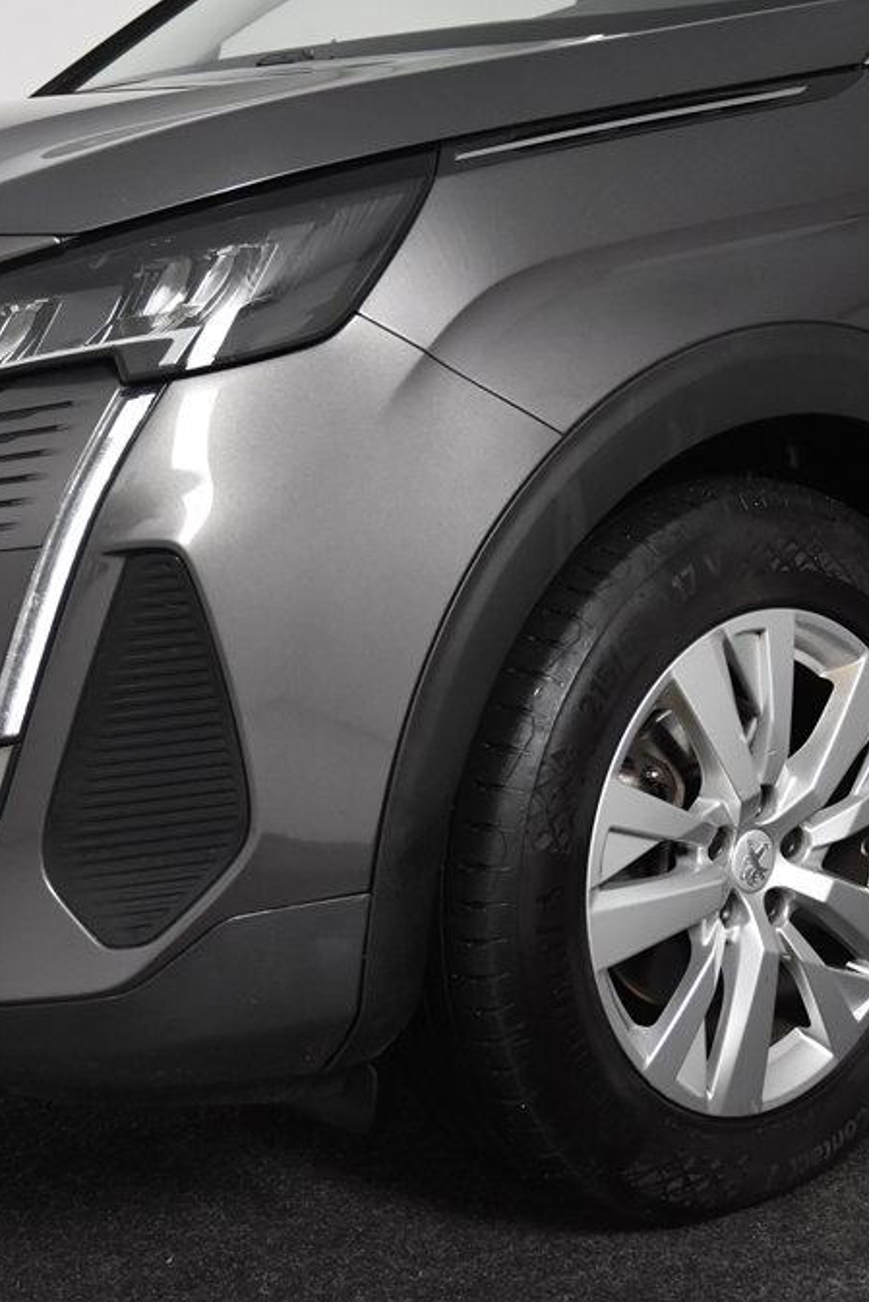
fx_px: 2561
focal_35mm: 71
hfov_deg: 19.1
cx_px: 207
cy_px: 645
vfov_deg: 28.5
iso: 1600
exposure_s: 1/100
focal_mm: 31
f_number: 4
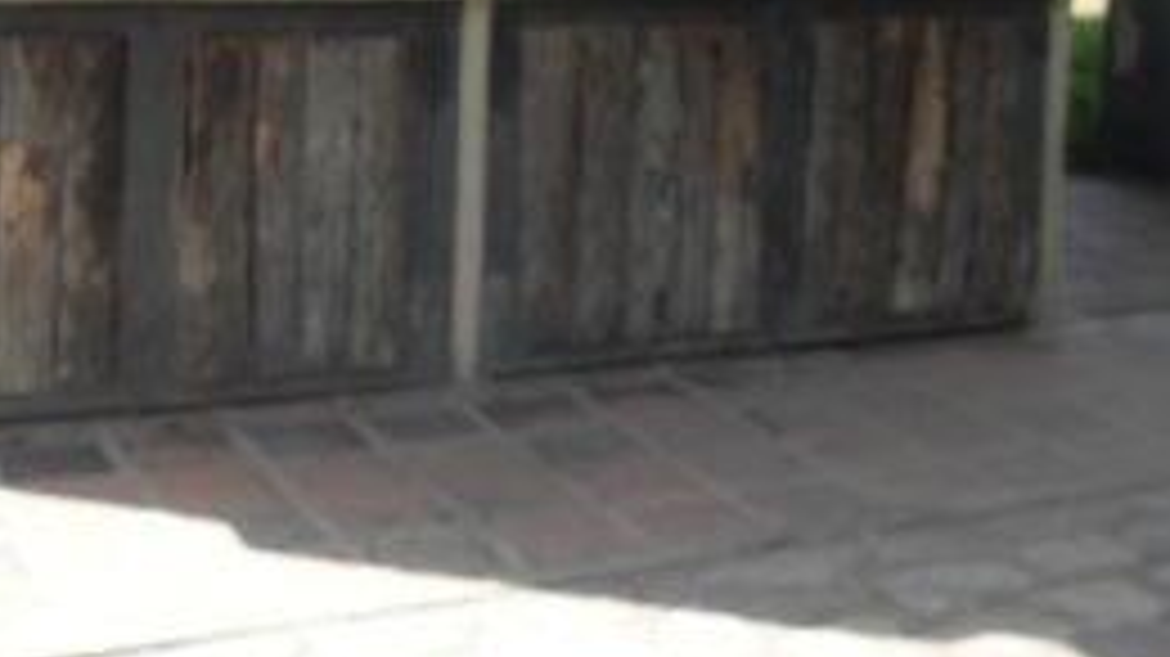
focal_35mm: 75
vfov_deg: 15.0
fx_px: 2326
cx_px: 860
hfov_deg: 27.9
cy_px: -292
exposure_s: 1/350
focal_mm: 6
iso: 80
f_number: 2.8
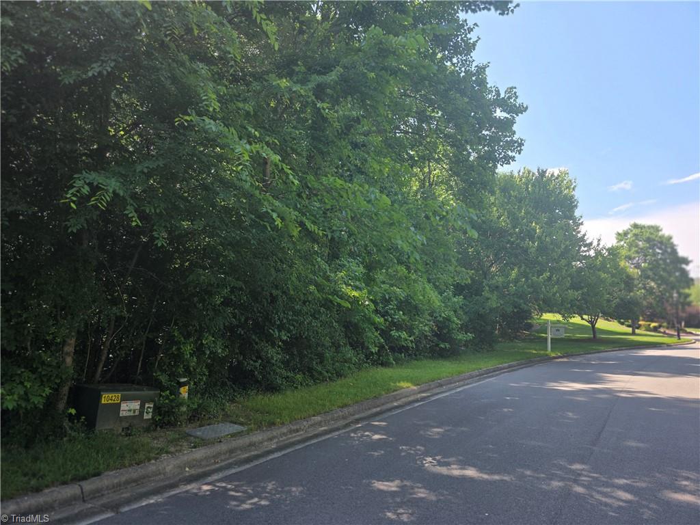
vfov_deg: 58.9
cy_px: 262
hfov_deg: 73.9
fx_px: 465
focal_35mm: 23
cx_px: 350
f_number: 1.7
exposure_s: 1/2128
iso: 80
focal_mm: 6.3
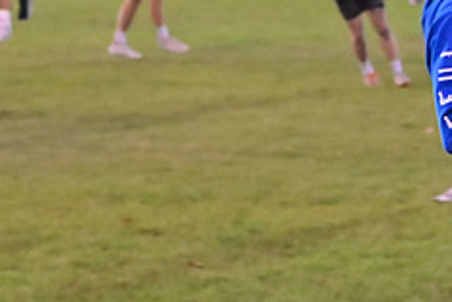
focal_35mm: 286
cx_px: 535
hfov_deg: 7.1
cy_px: 65
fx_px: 3595
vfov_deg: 4.8
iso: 6400
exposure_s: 1/400
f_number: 4
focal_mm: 77
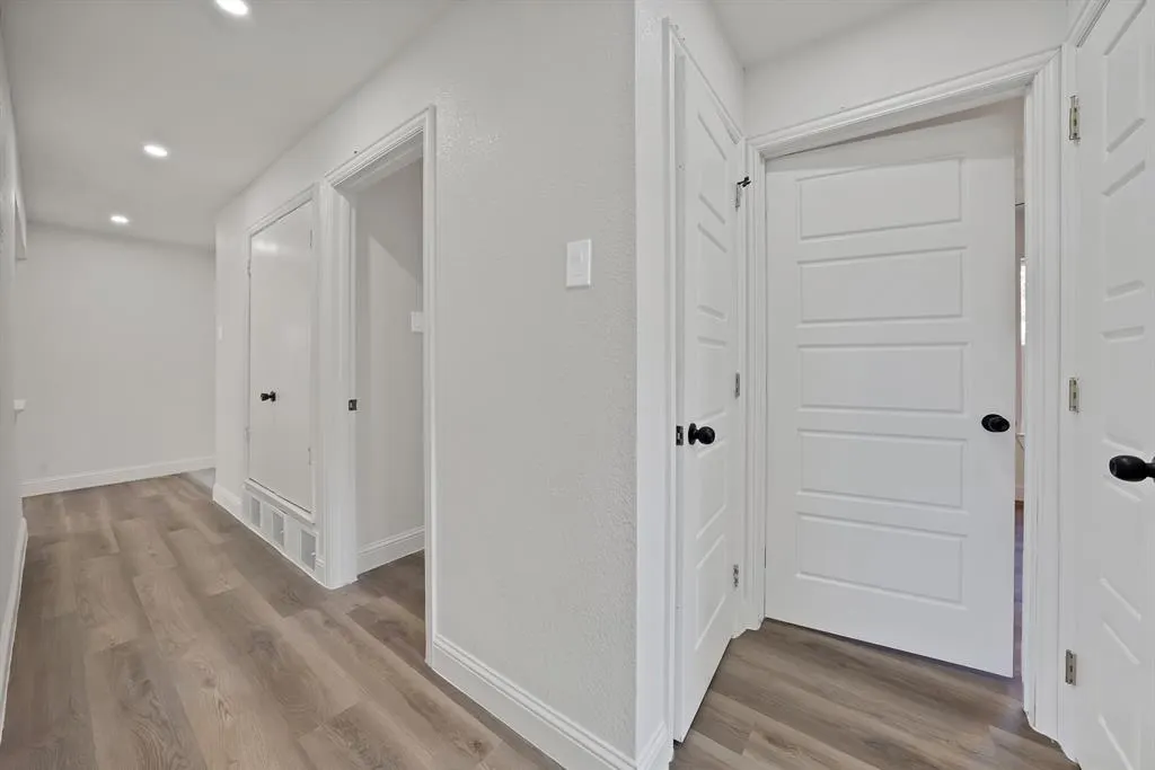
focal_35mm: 12
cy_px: 385
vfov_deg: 90.0
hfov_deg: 112.6
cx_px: 578
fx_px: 385
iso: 640
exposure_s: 1/5
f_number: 10
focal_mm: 12
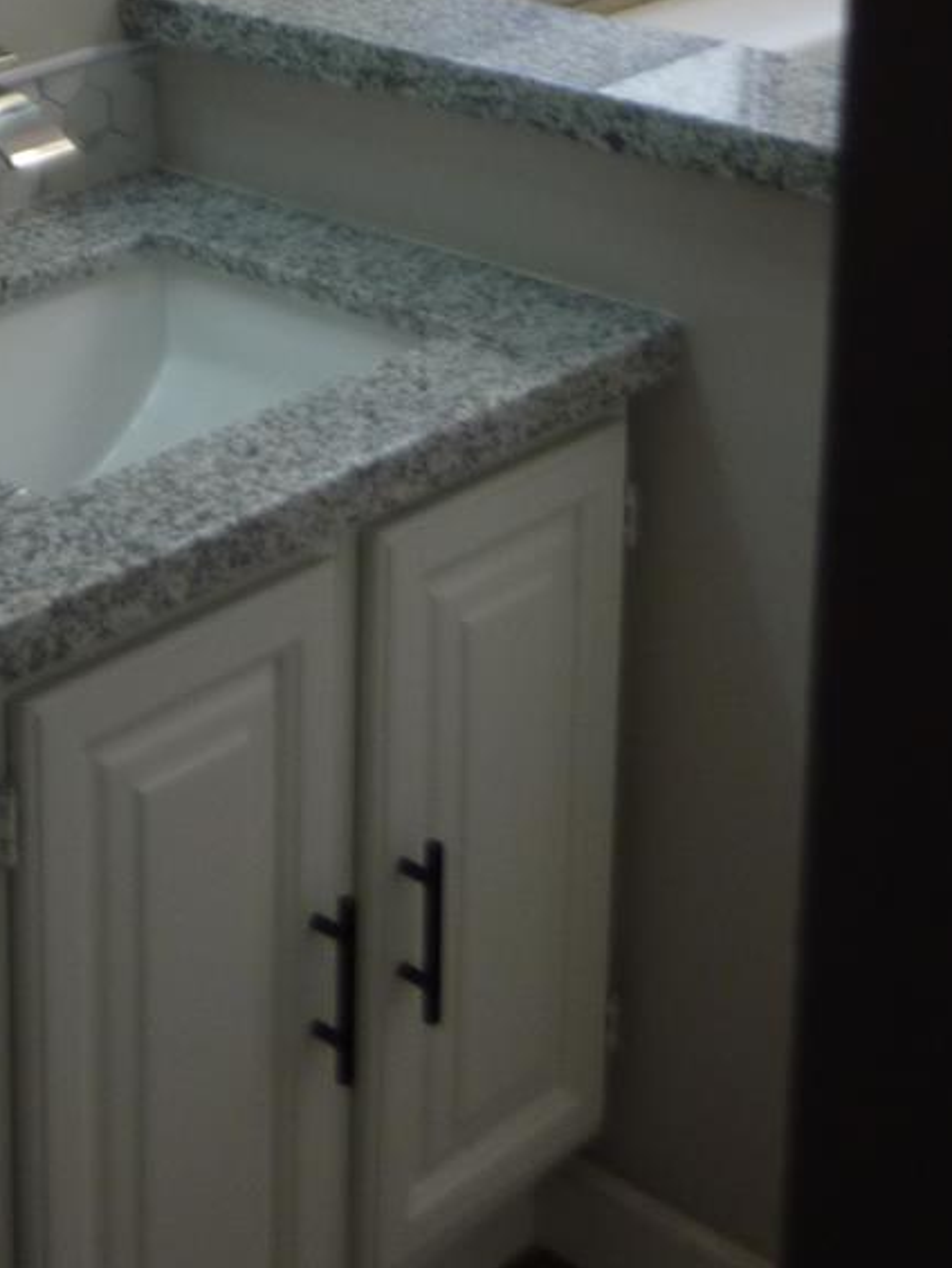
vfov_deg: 23.8
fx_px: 2822
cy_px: -119
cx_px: 19
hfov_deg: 18.7
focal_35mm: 77
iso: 100
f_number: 3.4
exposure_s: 1/30
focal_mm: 4.7
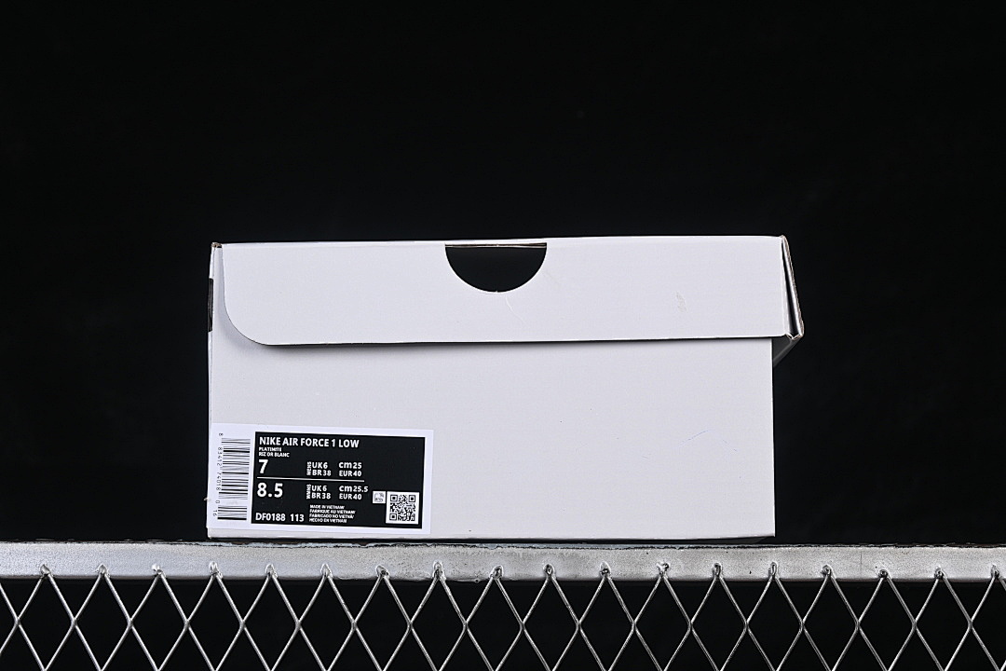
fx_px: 2096
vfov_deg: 18.2
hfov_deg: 27.0
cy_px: 336
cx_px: 503
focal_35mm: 75
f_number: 8
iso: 160
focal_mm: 50
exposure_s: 1/80
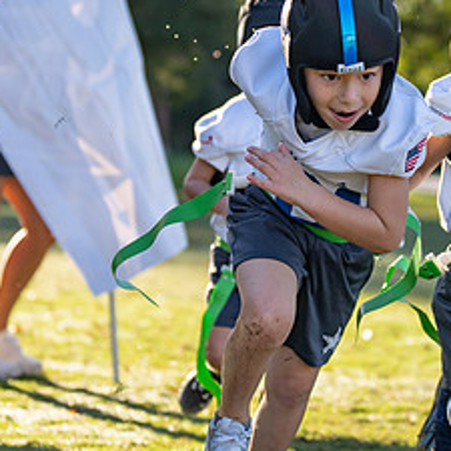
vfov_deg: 10.7
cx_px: 297
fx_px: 2417
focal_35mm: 164
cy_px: 170
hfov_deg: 10.6
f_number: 2.8
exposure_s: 1/1600
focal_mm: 70
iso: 200
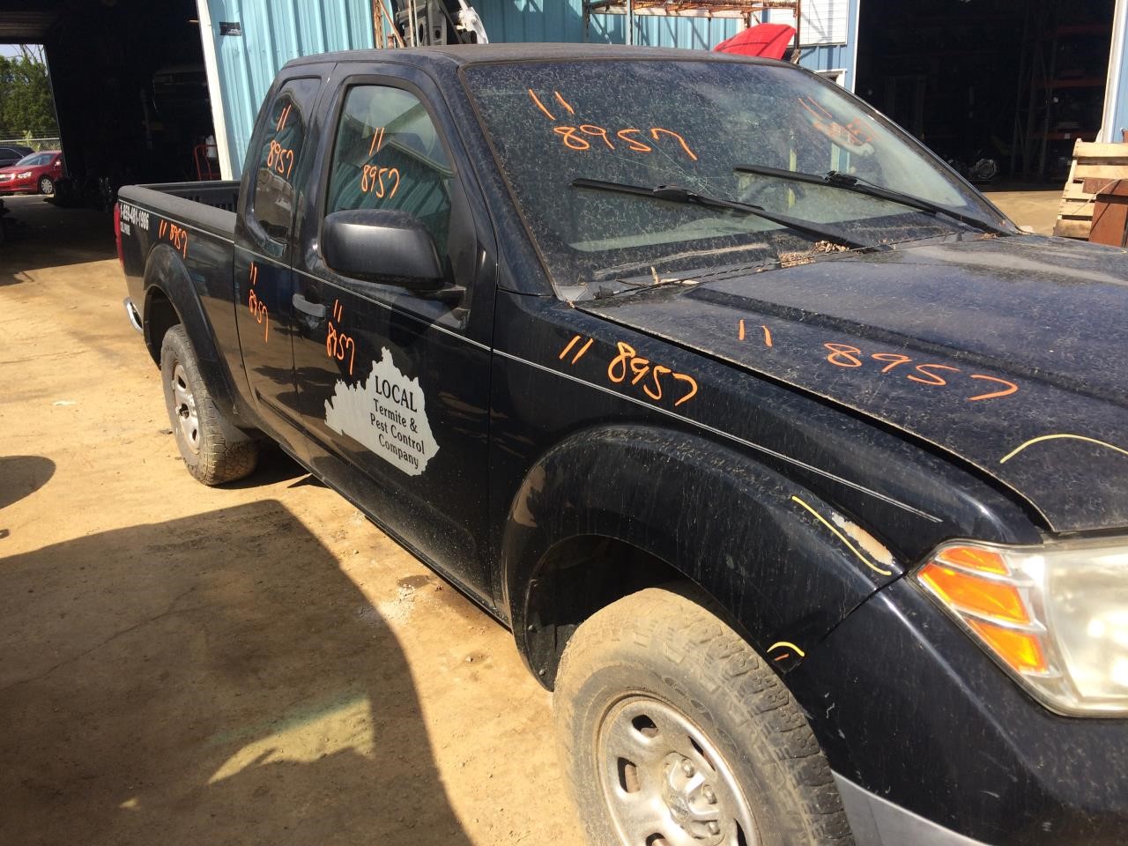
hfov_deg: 61.7
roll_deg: +2.3
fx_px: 945
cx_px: 564
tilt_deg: -10.0
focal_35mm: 29
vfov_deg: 48.2
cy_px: 423
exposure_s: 1/1709
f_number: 2.2
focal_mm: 4.15
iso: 32
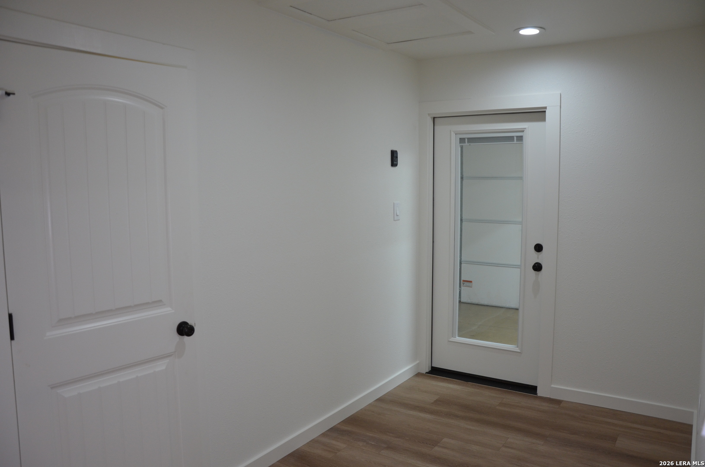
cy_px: 234
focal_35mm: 27
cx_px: 352
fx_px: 528
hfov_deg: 67.5
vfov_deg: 47.7
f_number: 4
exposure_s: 1/60
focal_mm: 18
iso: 500
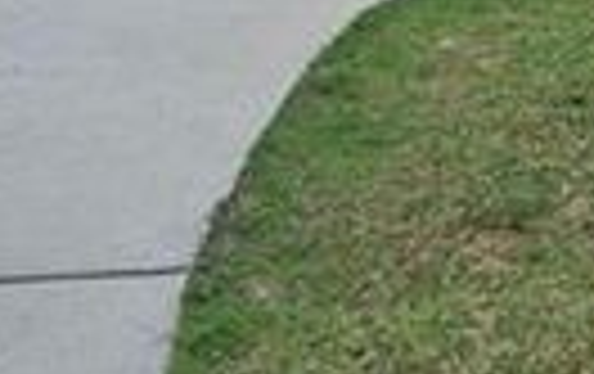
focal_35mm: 123
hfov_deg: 16.7
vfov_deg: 9.8
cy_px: -417
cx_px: 562
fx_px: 1995
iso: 25
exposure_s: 1/2308
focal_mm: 5.4
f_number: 1.8
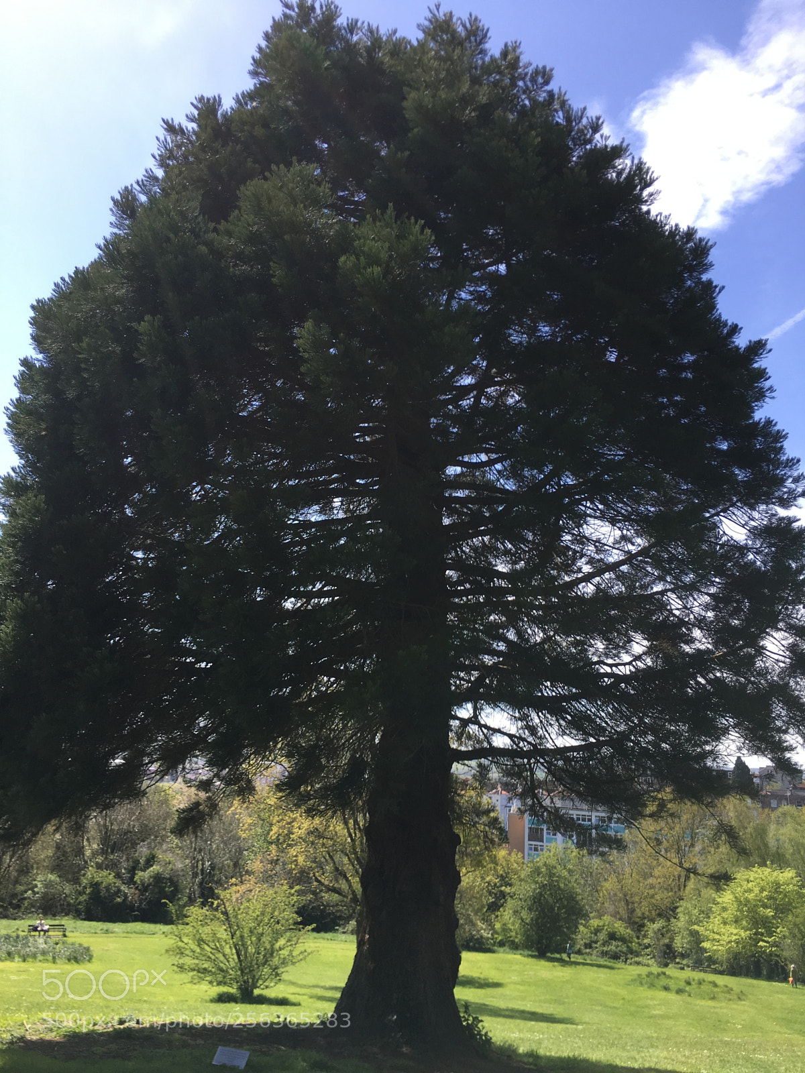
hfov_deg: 48.2
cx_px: 402
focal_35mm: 29
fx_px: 899
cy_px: 536
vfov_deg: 61.7
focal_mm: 4.15
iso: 25
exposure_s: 1/674
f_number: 2.2
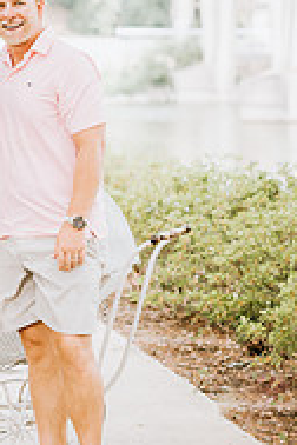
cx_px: -45
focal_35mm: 202
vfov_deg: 10.2
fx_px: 2500
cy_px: 87
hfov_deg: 6.8
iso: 160
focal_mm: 85
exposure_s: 1/250
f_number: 2.8
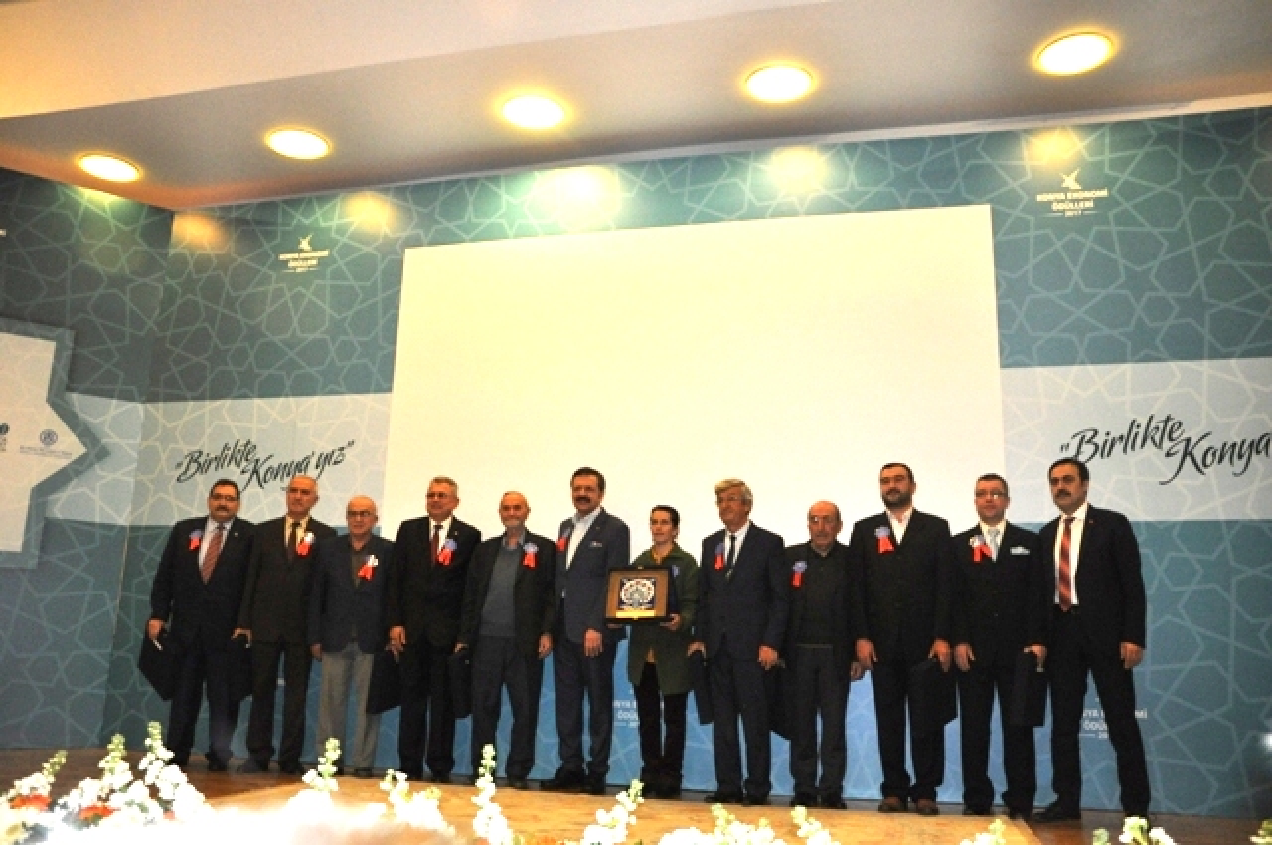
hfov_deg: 67.4
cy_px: 422
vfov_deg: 47.8
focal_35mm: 27
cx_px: 636
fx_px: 953
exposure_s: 1/60
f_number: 3.5
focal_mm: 18
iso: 800
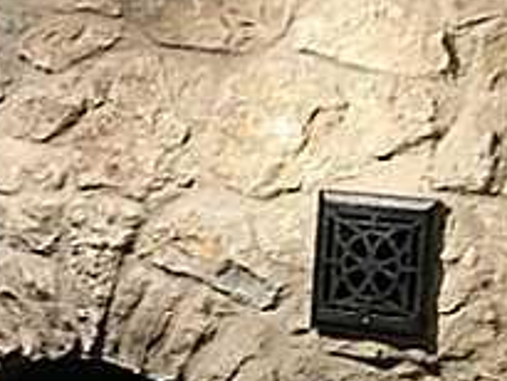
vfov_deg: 13.1
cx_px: -472
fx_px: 1656
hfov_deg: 14.7
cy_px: 205
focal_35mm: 113
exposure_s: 1/30
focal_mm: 4.15
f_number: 2.2
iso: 80
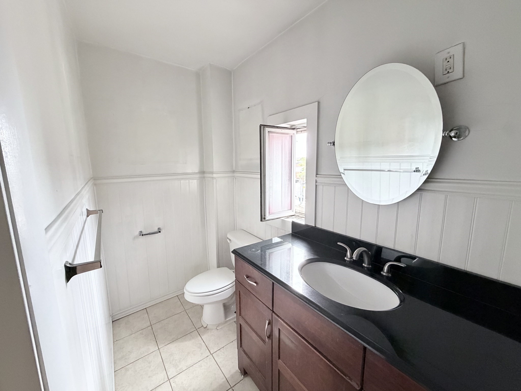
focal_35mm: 14
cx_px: 260
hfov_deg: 102.1
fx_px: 211
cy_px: 196
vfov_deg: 85.7
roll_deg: +0.4
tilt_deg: -8.2
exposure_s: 1/60
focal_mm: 2.22
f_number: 2.2
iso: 500
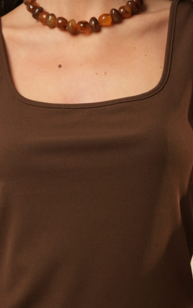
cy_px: 223
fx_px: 884
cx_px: 90
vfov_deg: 19.7
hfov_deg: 12.5
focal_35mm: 105
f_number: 3.5
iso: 500
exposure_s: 1/125
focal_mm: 50
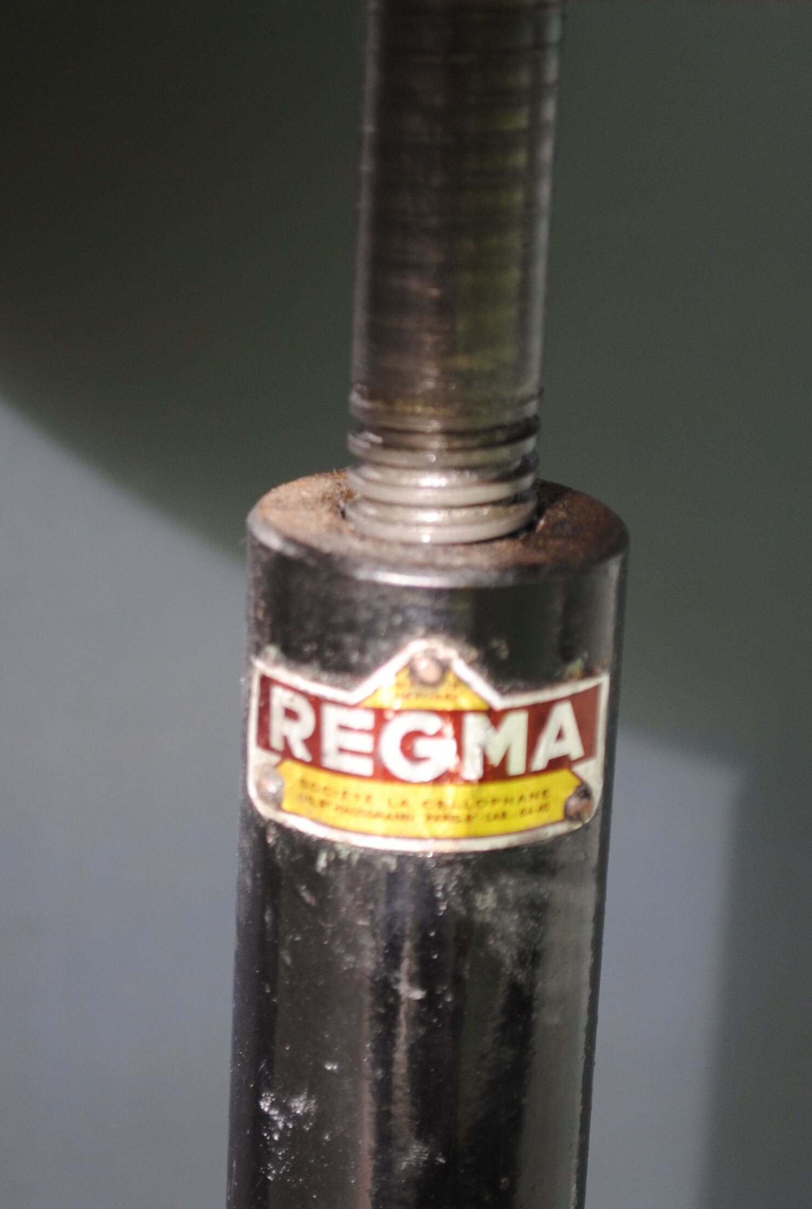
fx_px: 3624
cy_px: 628
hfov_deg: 12.8
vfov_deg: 18.9
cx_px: 322
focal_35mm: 108
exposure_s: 1/40
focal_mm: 55
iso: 200
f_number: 5.6
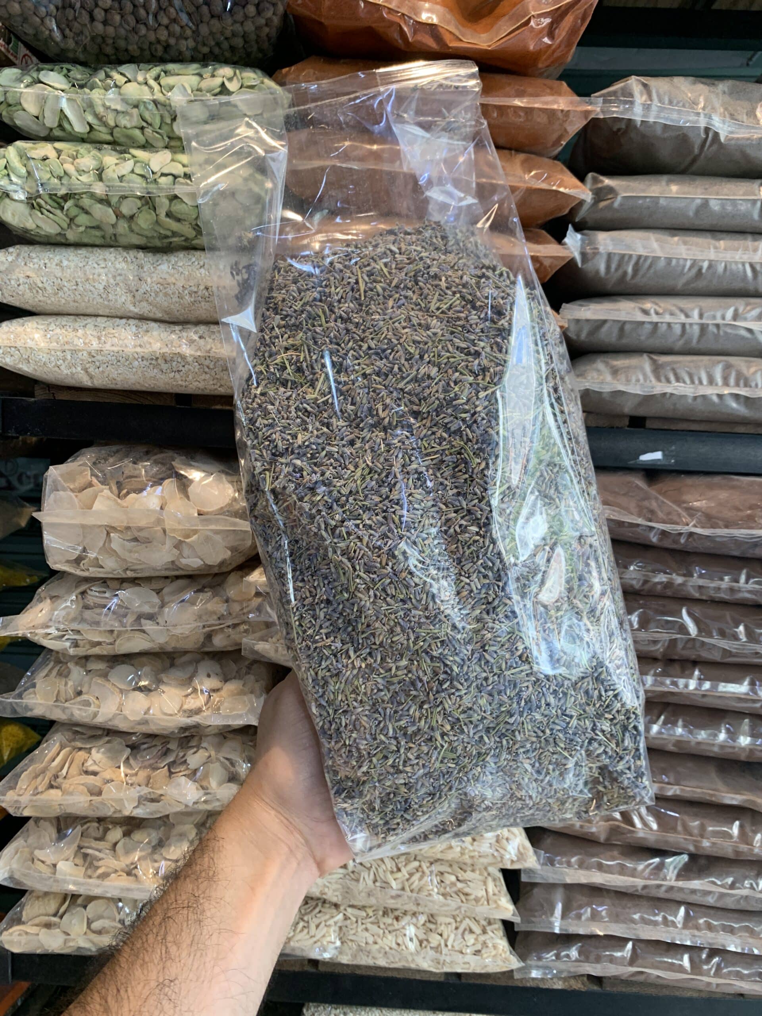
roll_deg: -2.8
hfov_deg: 53.1
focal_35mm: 26
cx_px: 381
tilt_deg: -5.3
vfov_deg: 67.3
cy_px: 508
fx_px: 763
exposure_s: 1/121
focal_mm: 4.25
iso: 80
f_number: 1.8
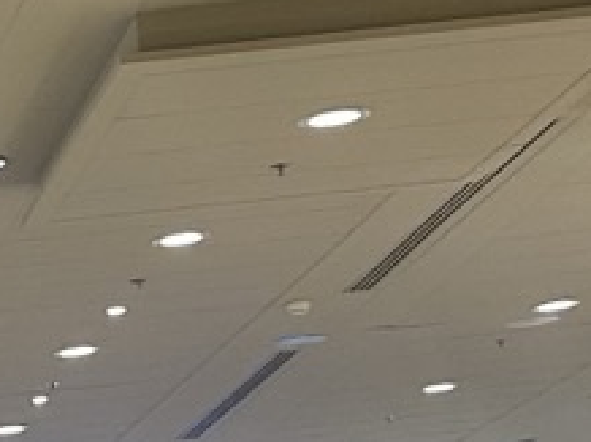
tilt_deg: +8.2
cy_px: 355
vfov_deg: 7.7
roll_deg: +6.9
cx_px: -285
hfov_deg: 10.1
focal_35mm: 191
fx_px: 3257
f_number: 1.5
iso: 160
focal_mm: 5.7
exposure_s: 1/50
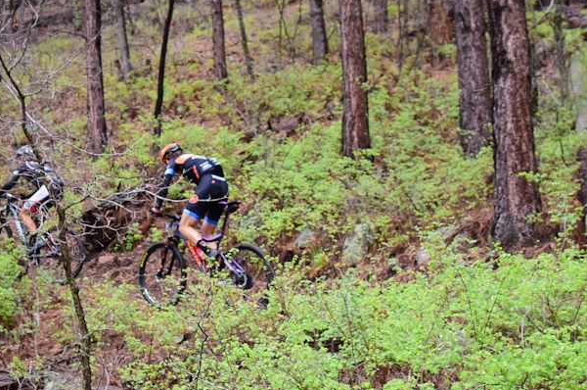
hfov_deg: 41.3
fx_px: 749
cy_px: 276
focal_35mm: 46
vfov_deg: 28.8
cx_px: 455
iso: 1100
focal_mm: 23
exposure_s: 1/640
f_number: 2.8
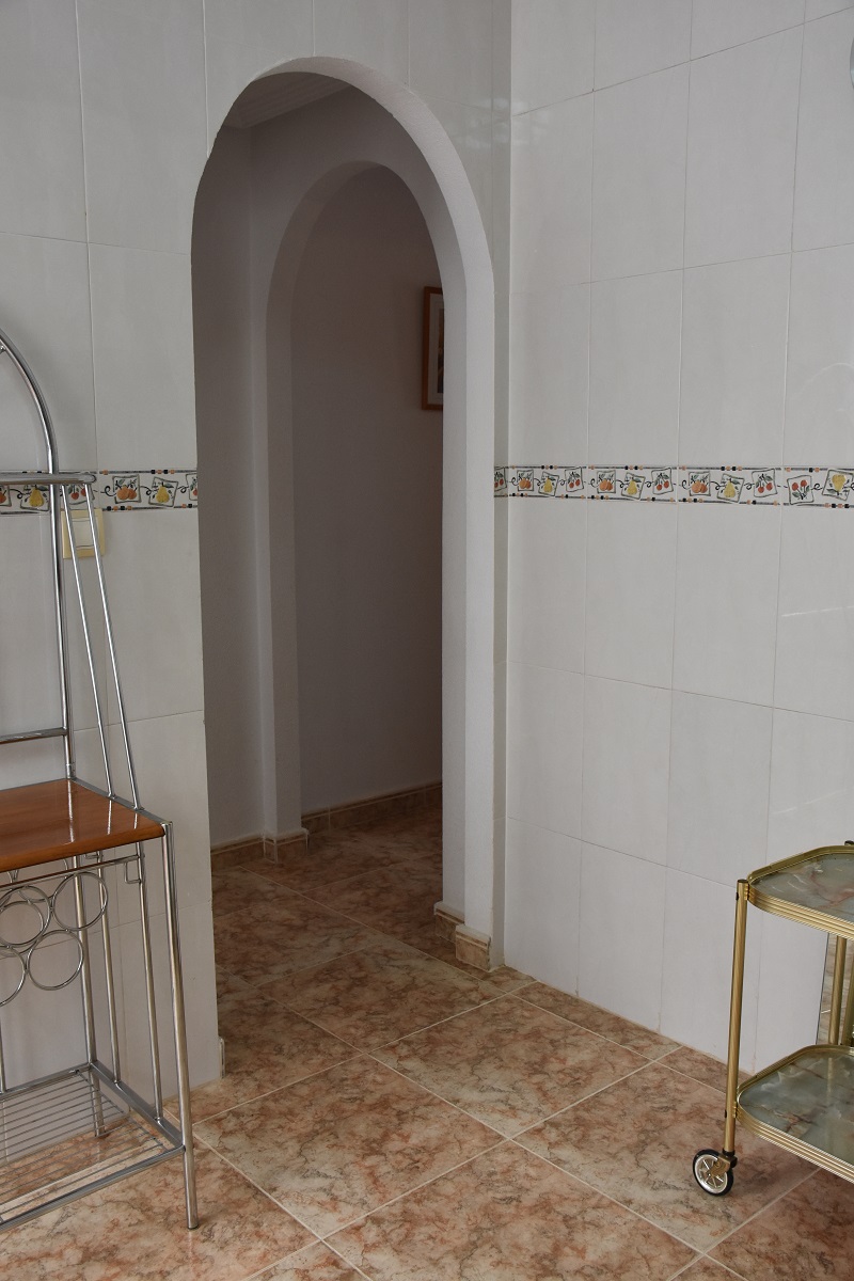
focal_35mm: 33
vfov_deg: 57.2
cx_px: 427
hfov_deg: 40.0
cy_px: 640
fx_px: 1174
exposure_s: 1/160
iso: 800
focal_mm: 22
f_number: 6.3
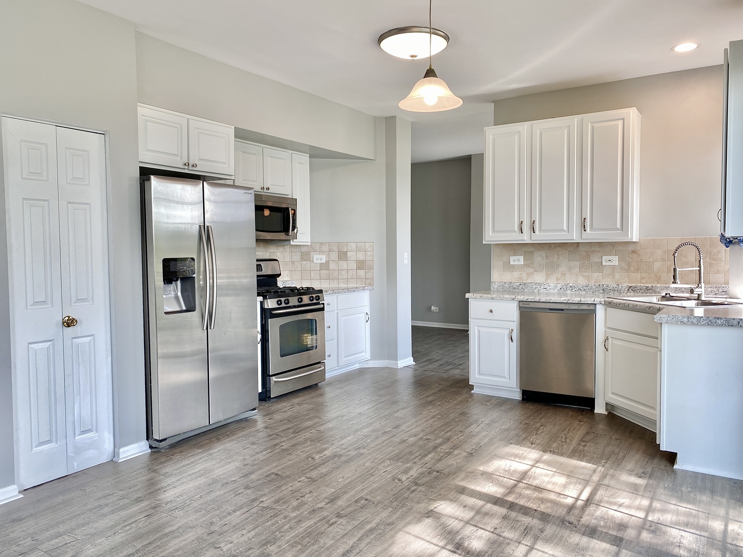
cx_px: 372
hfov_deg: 67.3
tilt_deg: -2.4
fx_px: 558
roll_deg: +0.0
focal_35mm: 26
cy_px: 278
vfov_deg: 53.1
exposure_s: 1/120
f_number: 1.8
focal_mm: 4.25
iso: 32
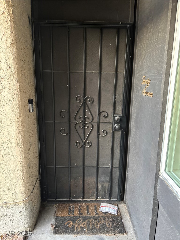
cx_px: 90
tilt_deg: -12.9
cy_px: 120
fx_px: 180
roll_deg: -0.9
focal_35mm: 26
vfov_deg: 67.3
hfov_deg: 53.1
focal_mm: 5.96
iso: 500
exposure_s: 1/30
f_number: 1.6
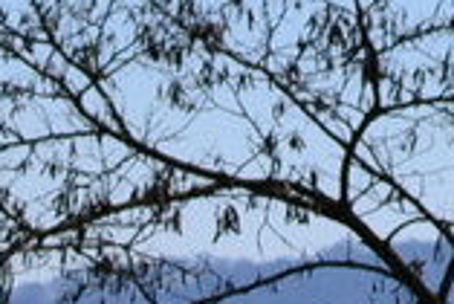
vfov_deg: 2.6
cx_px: -220
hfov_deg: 3.9
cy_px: 874
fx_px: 6665
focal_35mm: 528
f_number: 6.3
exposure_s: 1/2500
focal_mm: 46
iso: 400
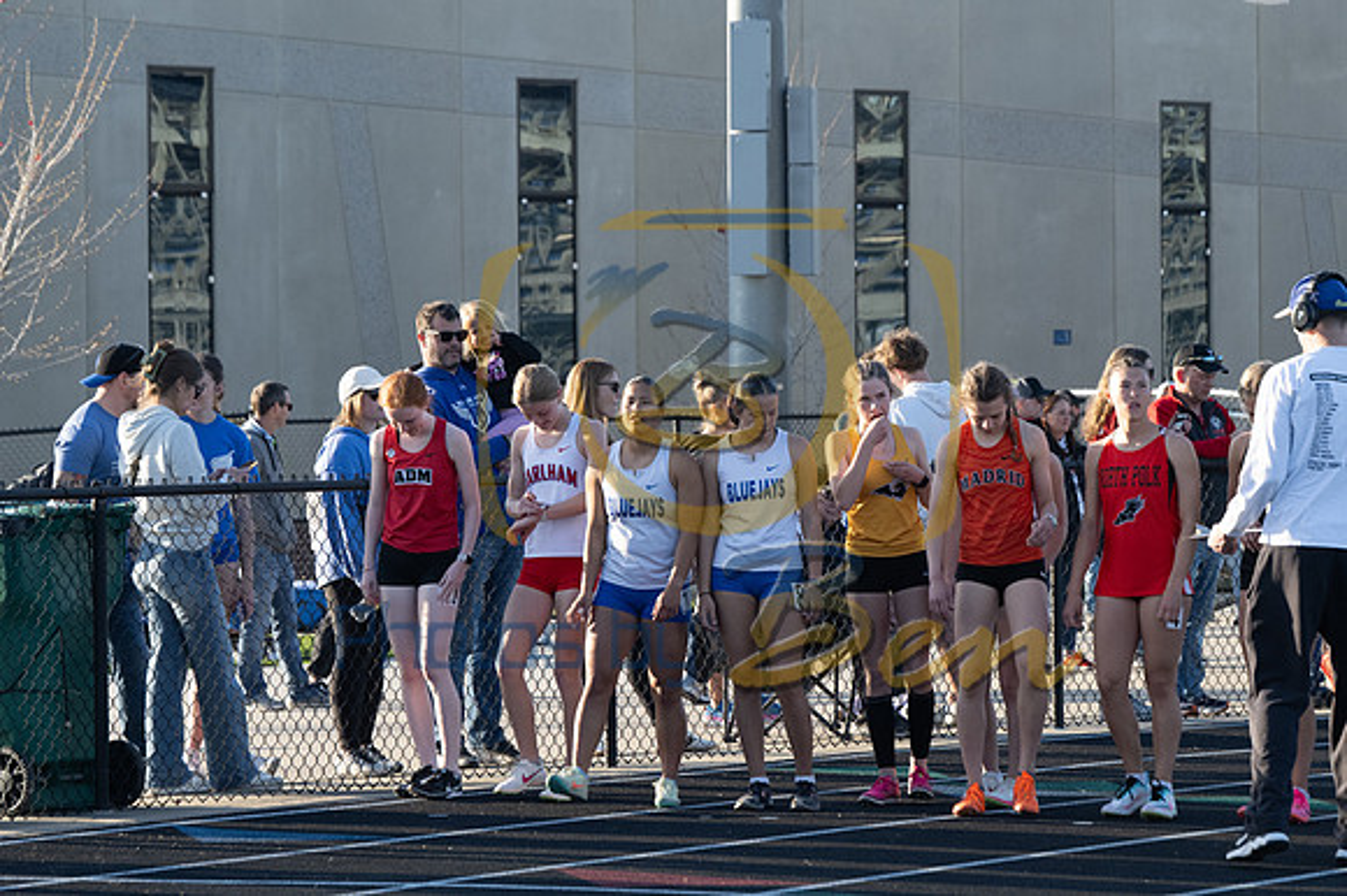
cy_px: 448
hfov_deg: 13.9
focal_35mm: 148
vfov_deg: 9.3
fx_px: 5534
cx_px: 674
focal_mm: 99
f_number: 5.6
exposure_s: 1/1000
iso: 1000
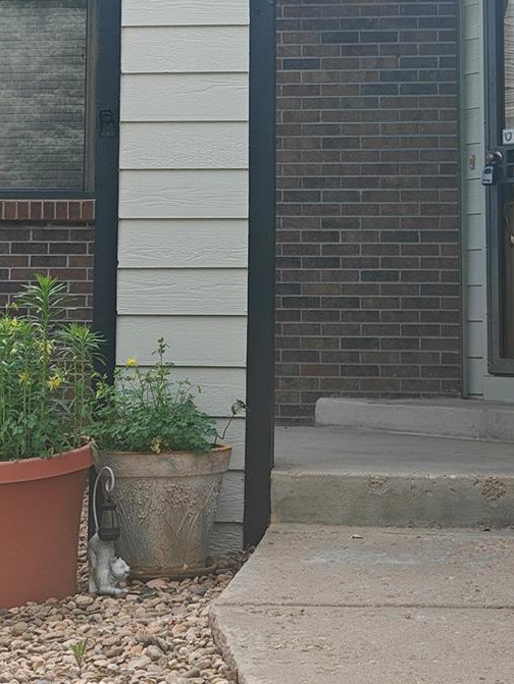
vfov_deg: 22.7
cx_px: 253
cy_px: 78
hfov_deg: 17.6
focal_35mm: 84
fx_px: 1661
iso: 50
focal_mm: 7.1
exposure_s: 1/367
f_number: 2
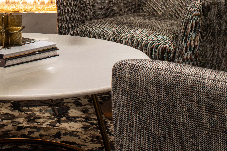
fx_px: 511
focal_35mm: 81
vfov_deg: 16.3
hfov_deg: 23.9
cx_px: -3
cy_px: -18
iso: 200
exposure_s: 1/4
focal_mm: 35
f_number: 11
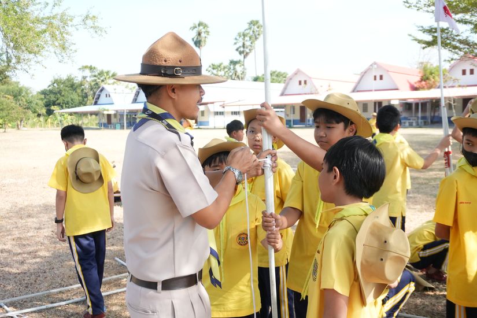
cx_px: 238
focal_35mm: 38
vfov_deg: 35.5
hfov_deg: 51.3
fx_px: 497
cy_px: 159
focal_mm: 25
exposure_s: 1/3200
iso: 1600
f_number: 4.5
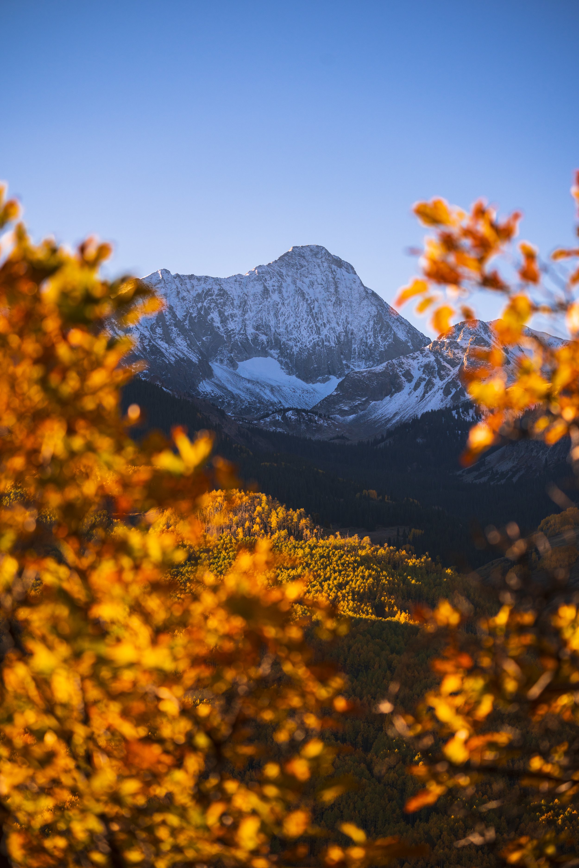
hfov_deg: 13.7
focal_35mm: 100
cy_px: 434
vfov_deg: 20.4
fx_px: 2411
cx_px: 290
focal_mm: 100
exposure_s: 1/800
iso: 160
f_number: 4.5
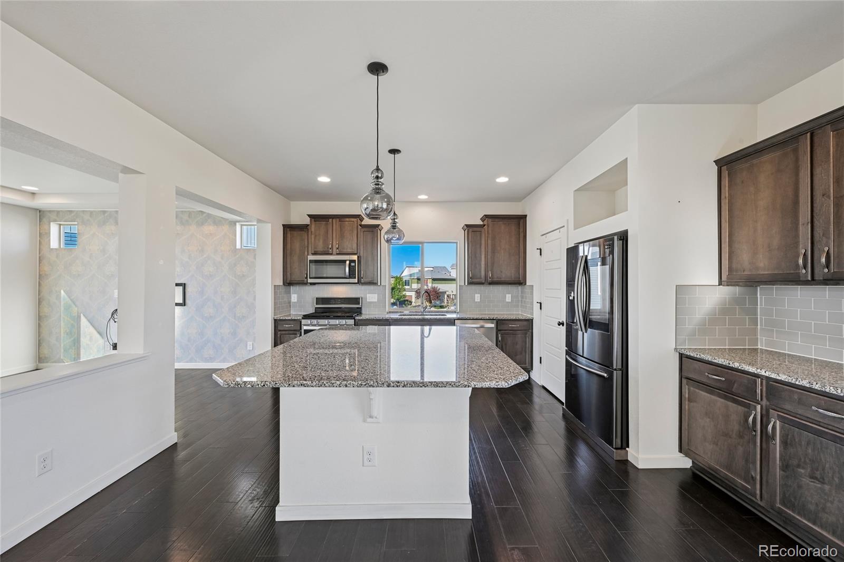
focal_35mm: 14
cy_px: 281
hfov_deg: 104.3
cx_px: 422
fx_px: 328
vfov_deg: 81.2
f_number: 11
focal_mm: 14
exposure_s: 1/15
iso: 360
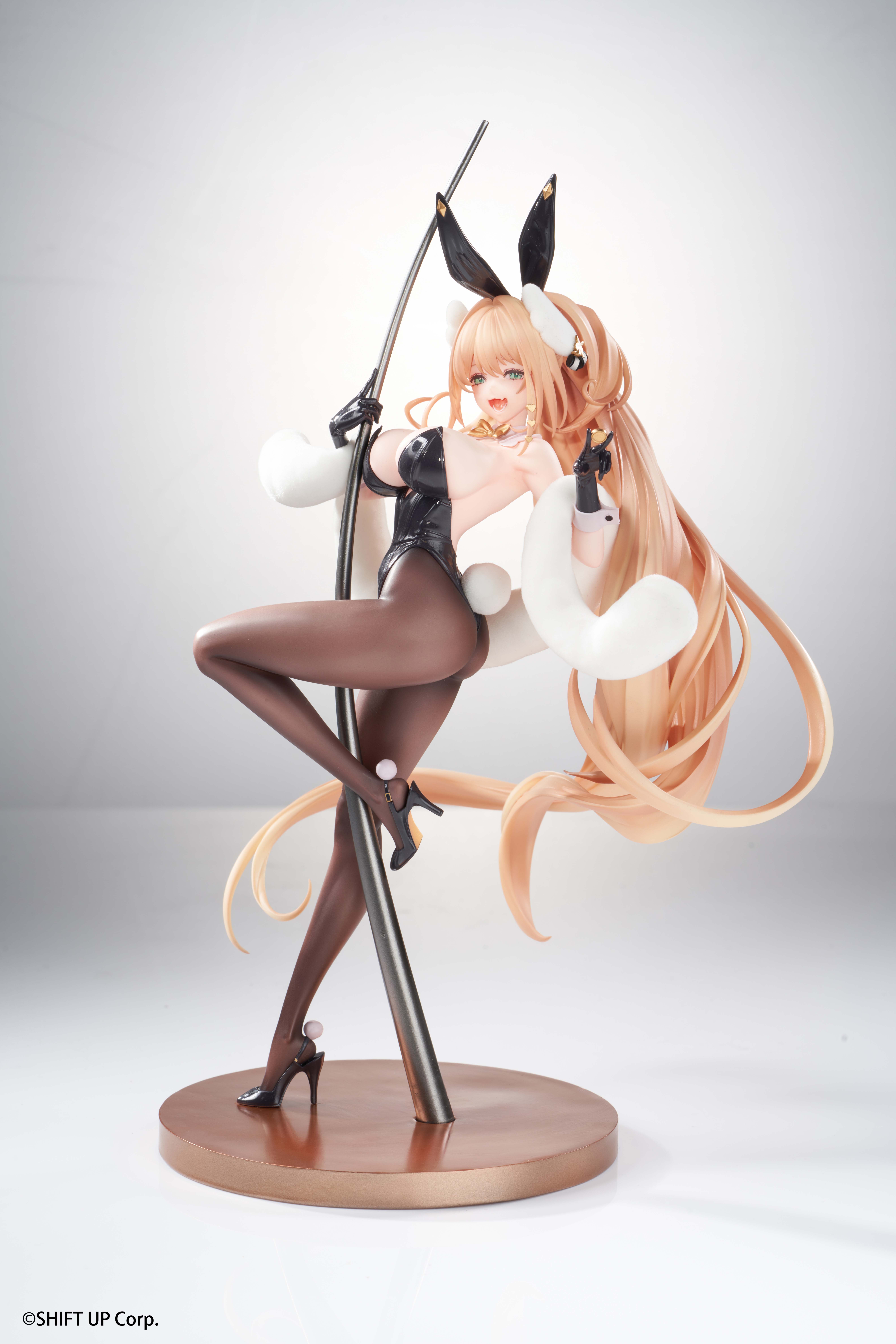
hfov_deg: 15.2
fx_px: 3360
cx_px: 448
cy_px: 672
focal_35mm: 90
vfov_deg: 22.6
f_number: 16
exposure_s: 1/13
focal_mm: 90
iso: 100
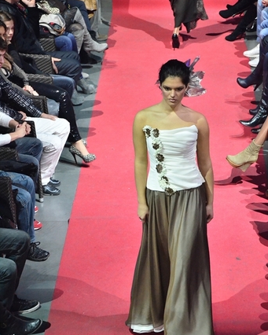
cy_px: 168
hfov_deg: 11.3
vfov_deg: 14.1
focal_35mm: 137
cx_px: 134
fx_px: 1358
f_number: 5.3
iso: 3200
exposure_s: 1/125
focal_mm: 80
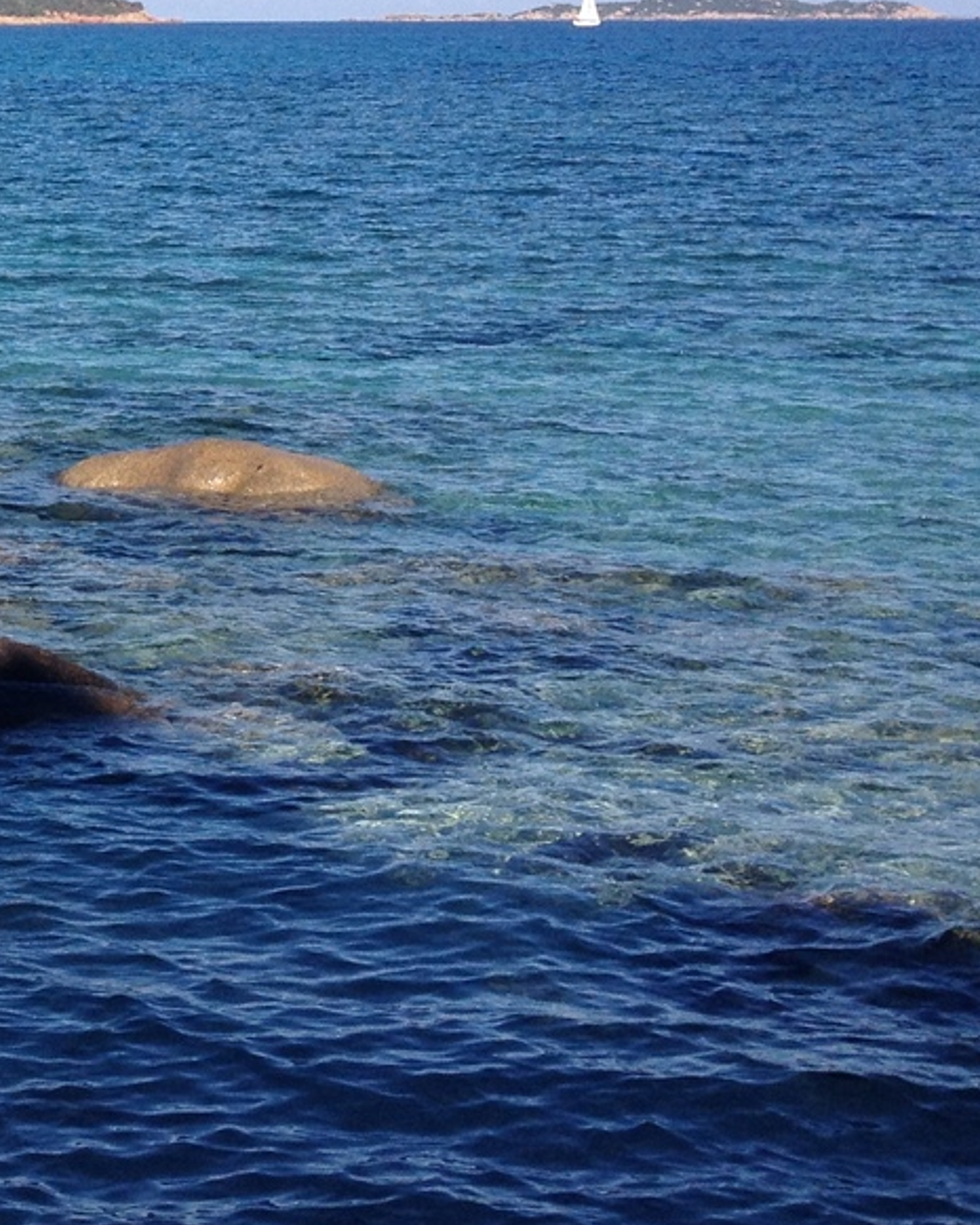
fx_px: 3407
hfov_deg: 15.1
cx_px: -516
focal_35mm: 94
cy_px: 154
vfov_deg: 20.0
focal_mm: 4.28
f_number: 2.4
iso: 64
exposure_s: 1/1783
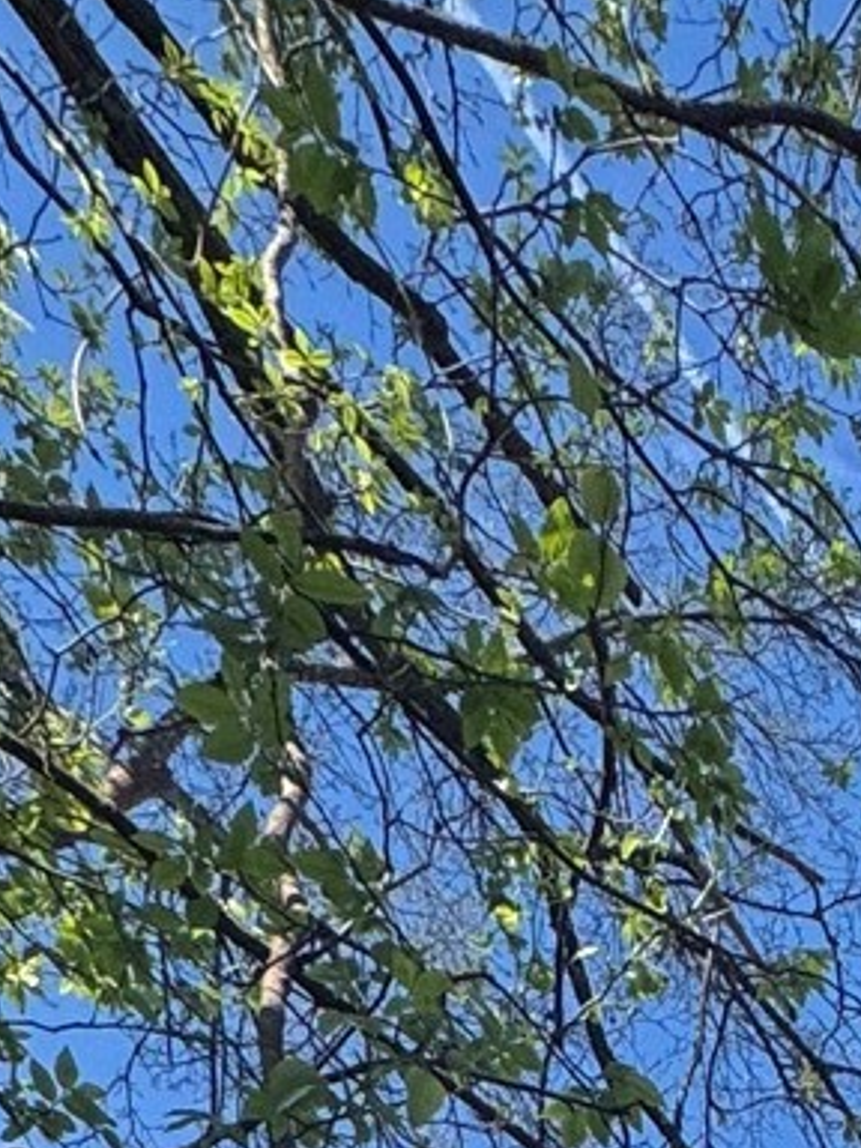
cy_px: 2703
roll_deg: -2.7
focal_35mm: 70
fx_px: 2321
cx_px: 1435
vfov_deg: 15.5
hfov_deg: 17.8
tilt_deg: +3.2
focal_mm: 2.22
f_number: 2.2
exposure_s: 1/1477
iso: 50
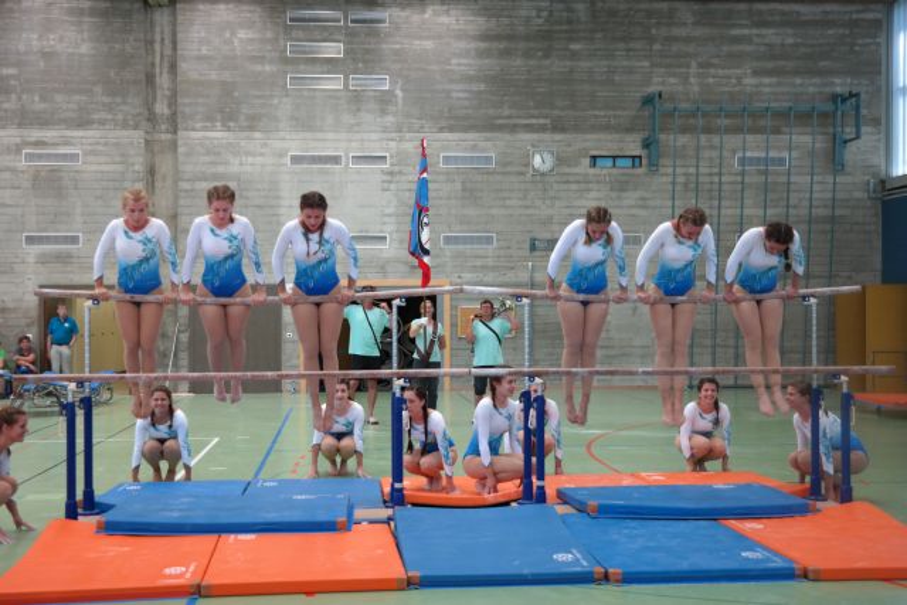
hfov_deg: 42.7
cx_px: 454
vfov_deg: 29.3
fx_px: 1159
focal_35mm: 46
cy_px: 302
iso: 400
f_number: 5
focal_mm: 30
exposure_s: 1/60
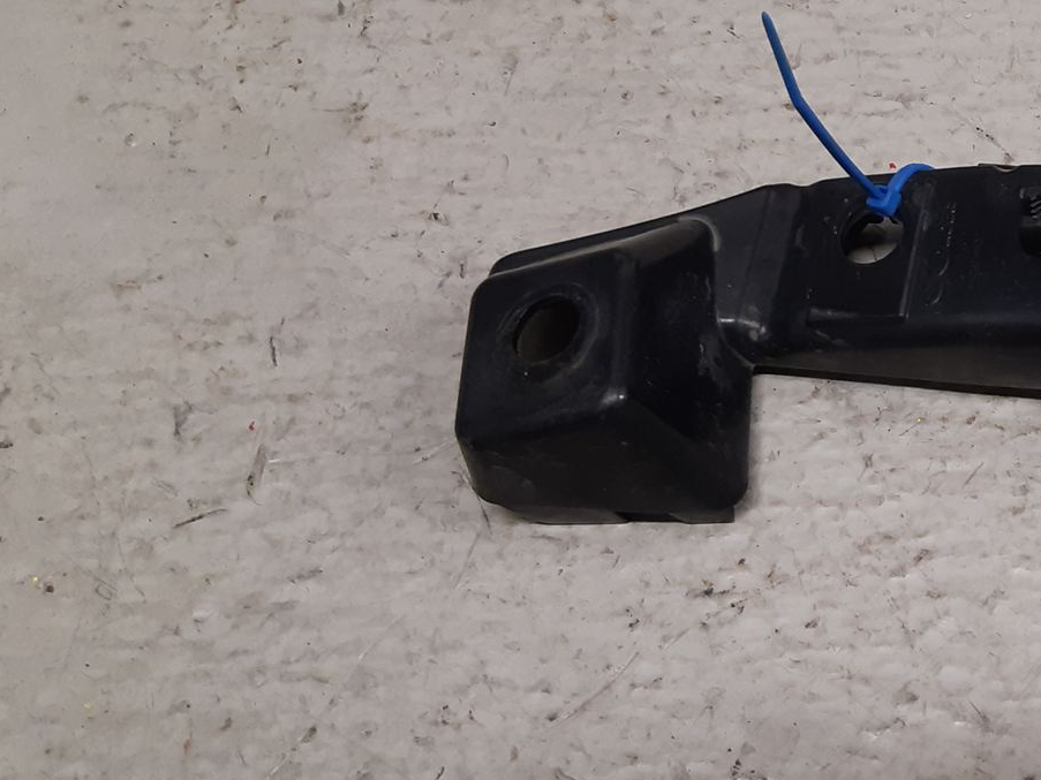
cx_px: 1132
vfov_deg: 24.7
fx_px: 1774
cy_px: 249
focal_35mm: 59
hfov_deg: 29.6
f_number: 1.7
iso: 125
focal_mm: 3.93
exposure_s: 1/50
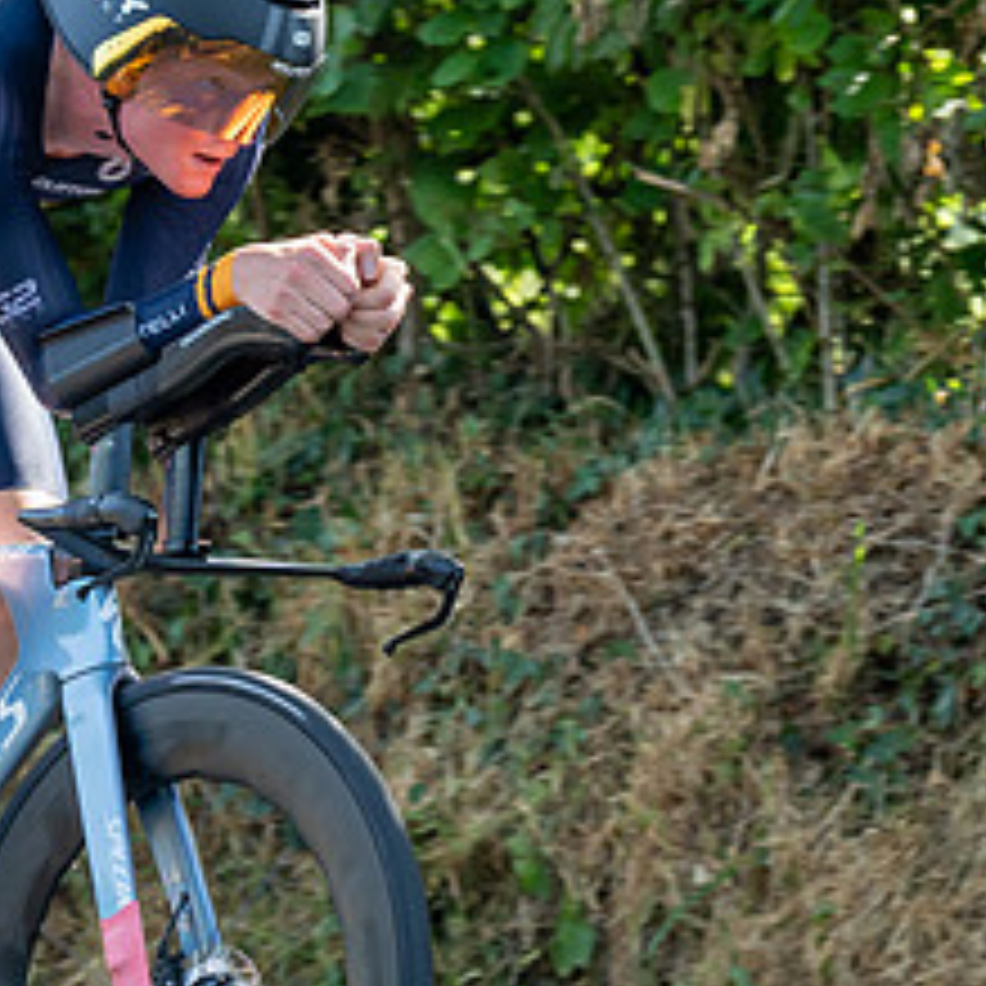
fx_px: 9571
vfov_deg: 5.9
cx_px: 183
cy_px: 612
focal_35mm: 297
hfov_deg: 5.9
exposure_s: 1/1000
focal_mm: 100
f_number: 4
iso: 1250
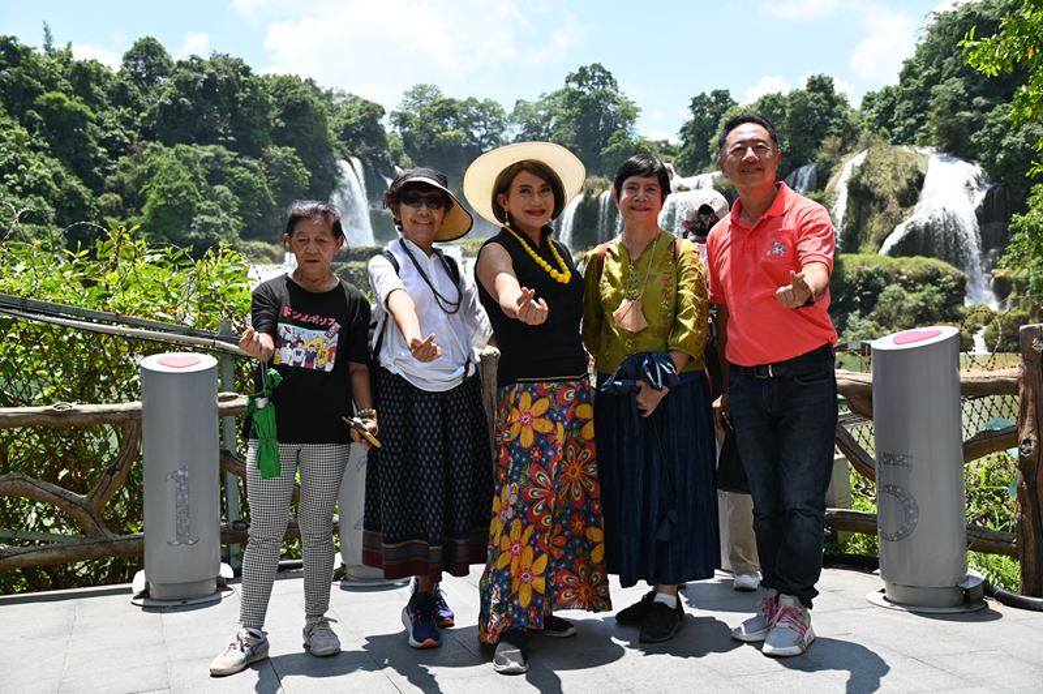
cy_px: 347
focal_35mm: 40
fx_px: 1158
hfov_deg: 48.5
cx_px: 522
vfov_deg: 33.3
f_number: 5.6
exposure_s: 1/250
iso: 100
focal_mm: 40
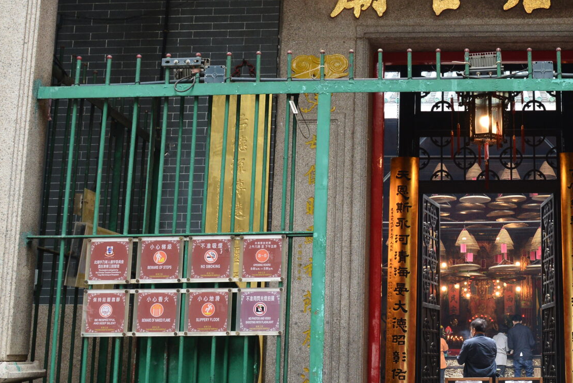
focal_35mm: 55
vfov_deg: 24.6
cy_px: 195
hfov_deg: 34.6
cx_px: 495
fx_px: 876
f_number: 8
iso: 800
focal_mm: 24
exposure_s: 1/40
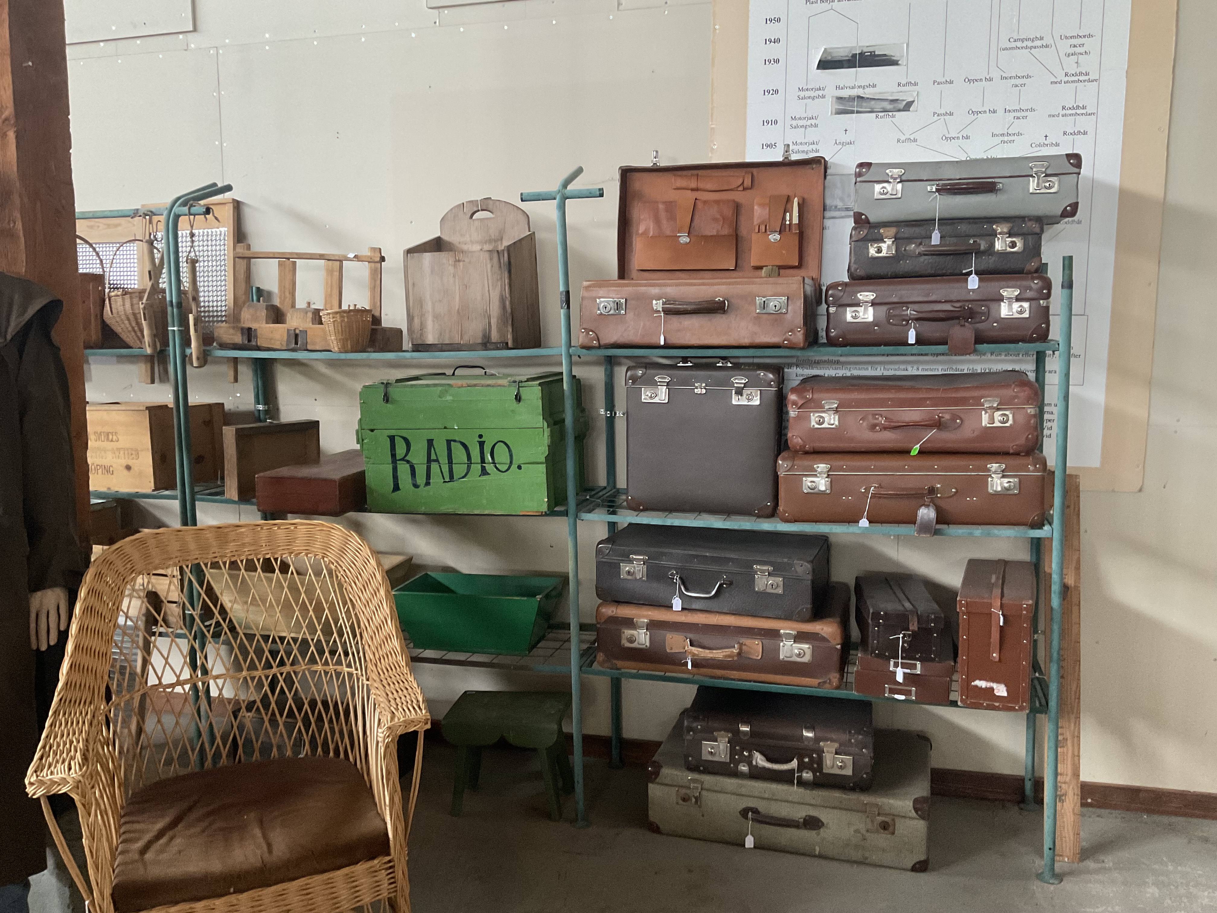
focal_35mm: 29
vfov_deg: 48.2
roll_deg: -0.2
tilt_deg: -8.0
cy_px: 456
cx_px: 608
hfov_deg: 61.7
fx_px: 1020
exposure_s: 1/60
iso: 250
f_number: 1.8
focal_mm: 3
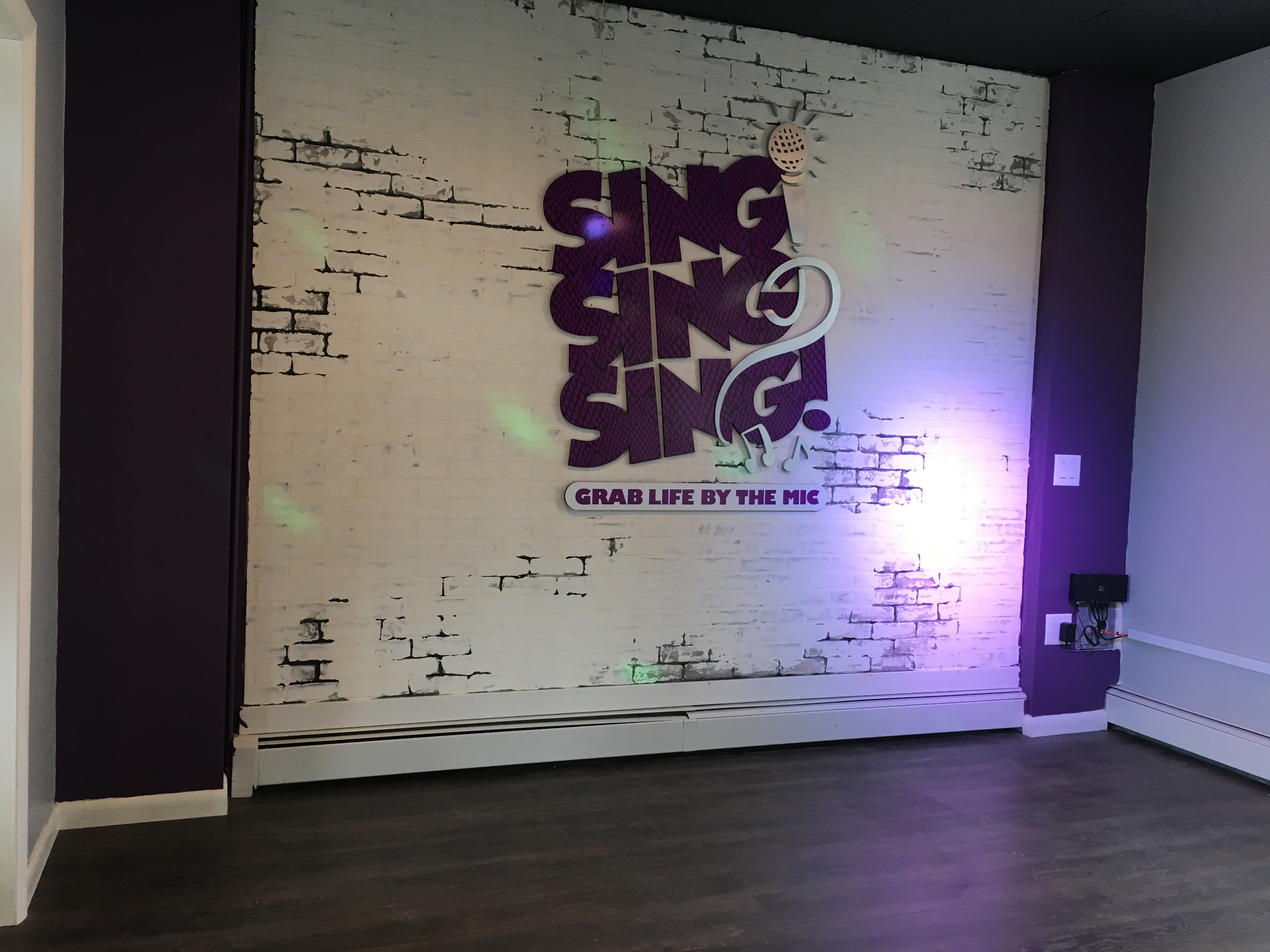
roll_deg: -2.0
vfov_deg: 48.2
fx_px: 1064
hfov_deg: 61.7
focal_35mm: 29
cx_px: 635
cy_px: 476
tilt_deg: -2.6
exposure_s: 1/30
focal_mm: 4.15
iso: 40
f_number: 2.2
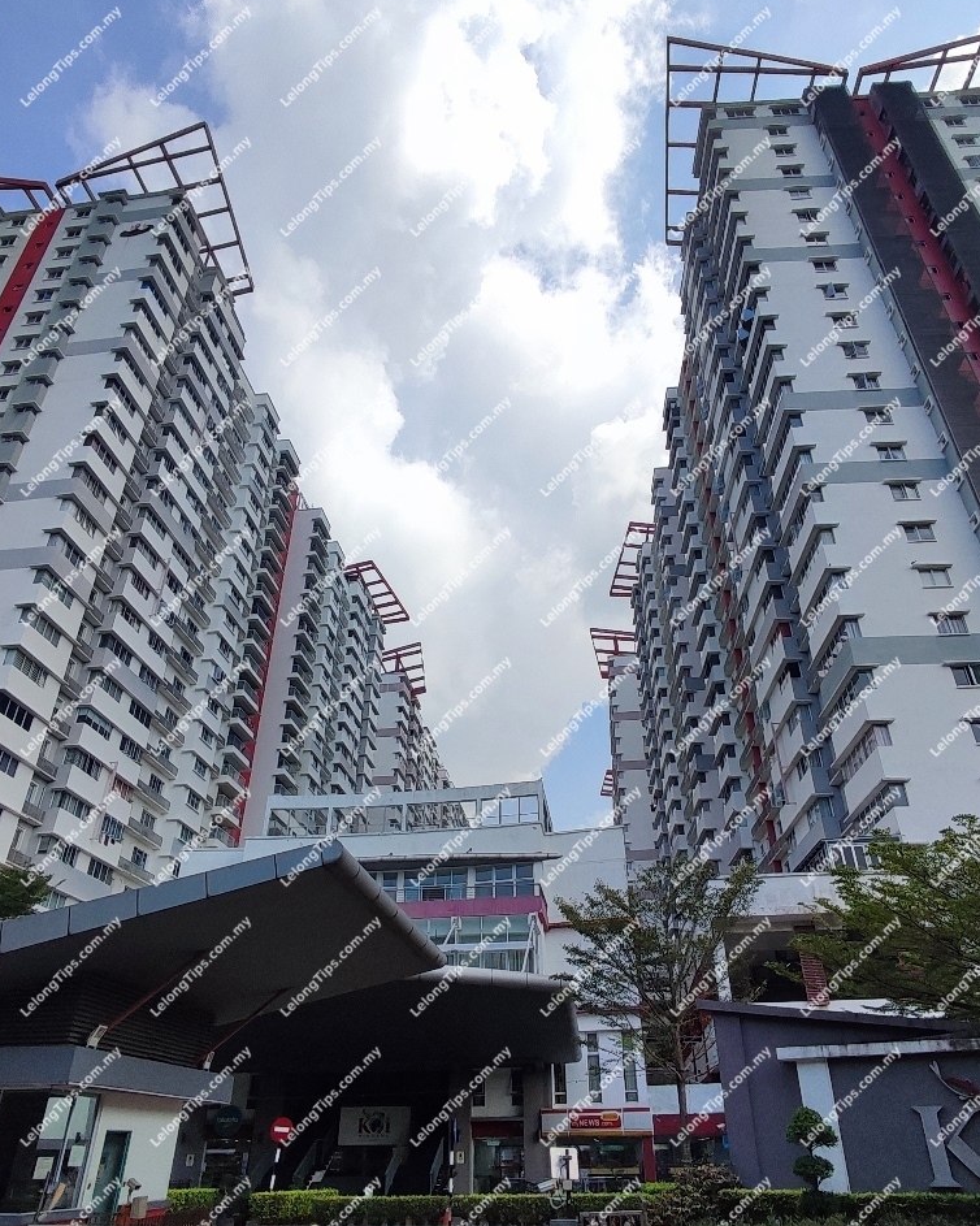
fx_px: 762
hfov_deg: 65.3
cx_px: 439
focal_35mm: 21
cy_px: 609
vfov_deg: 77.6
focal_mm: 1.65
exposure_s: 1/1828
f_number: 2.2
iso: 50
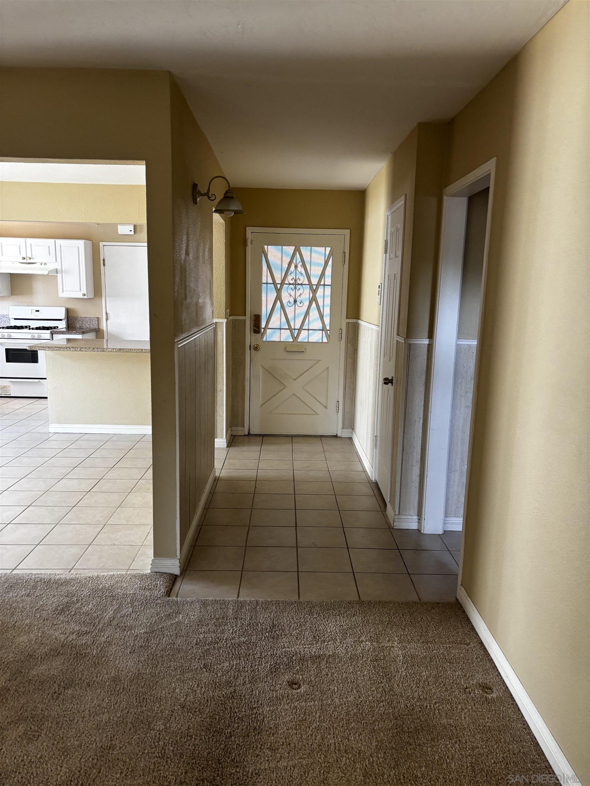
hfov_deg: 53.1
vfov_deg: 67.3
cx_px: 295
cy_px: 393
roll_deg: -3.2
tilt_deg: -9.4
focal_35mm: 26
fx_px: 591
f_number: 1.6
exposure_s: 1/63
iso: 125
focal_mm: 5.96
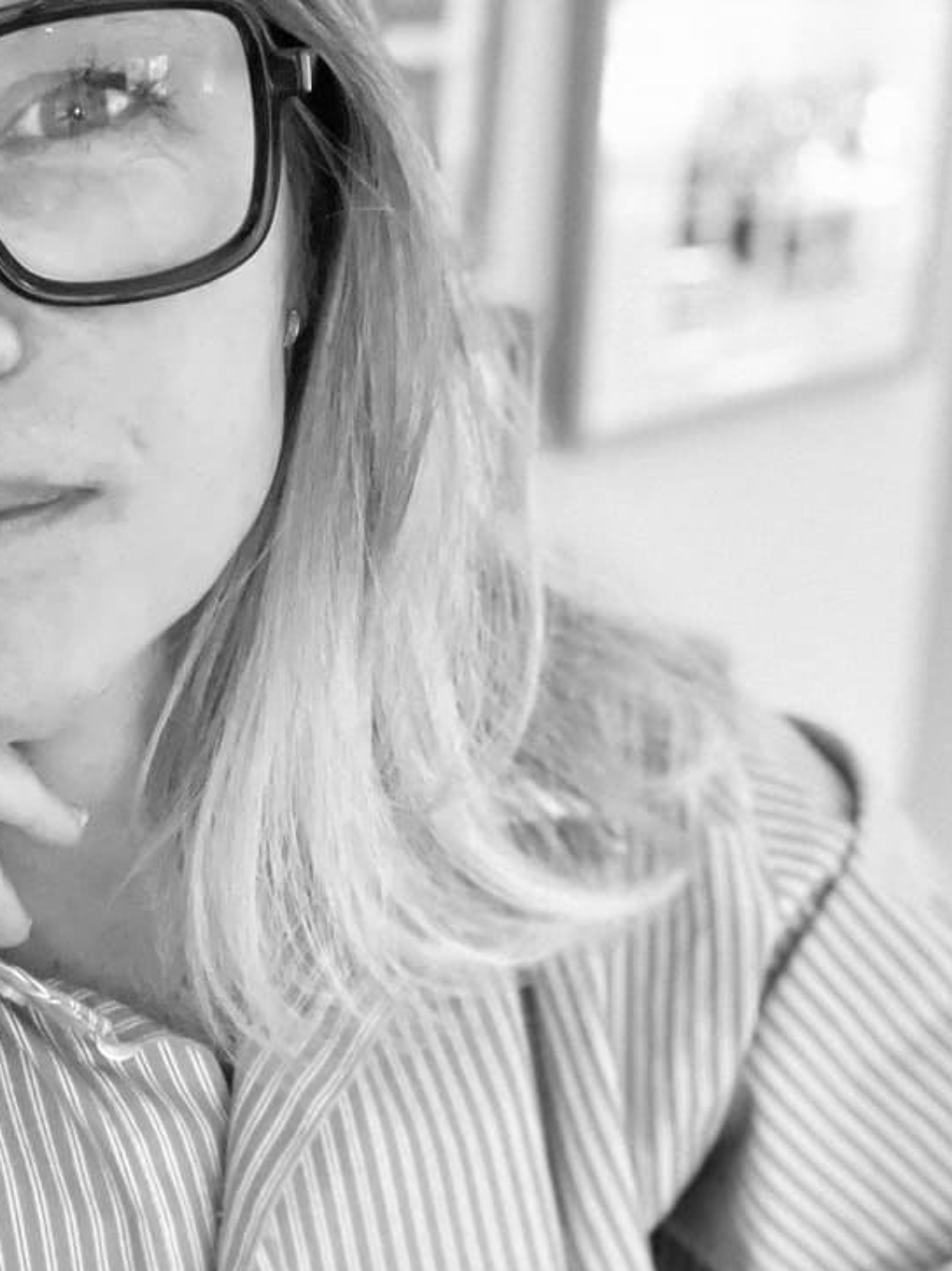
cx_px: 176
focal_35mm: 62
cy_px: 473
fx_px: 2275
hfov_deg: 23.3
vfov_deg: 31.1
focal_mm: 2.71
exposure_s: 1/15
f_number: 2.2
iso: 2000
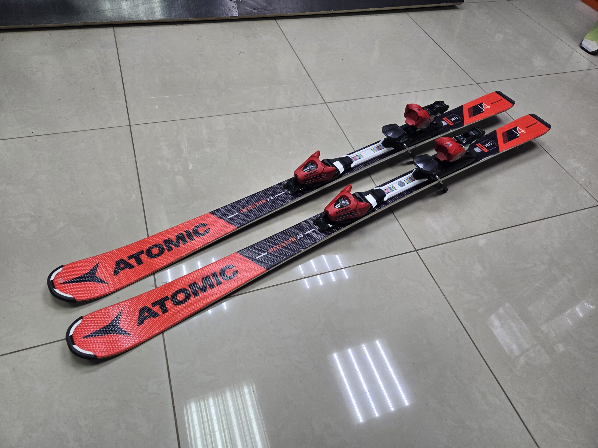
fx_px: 397
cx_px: 299
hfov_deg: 73.9
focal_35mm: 23
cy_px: 224
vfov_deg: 58.9
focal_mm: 5.4
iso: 100
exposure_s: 1/100
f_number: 1.8
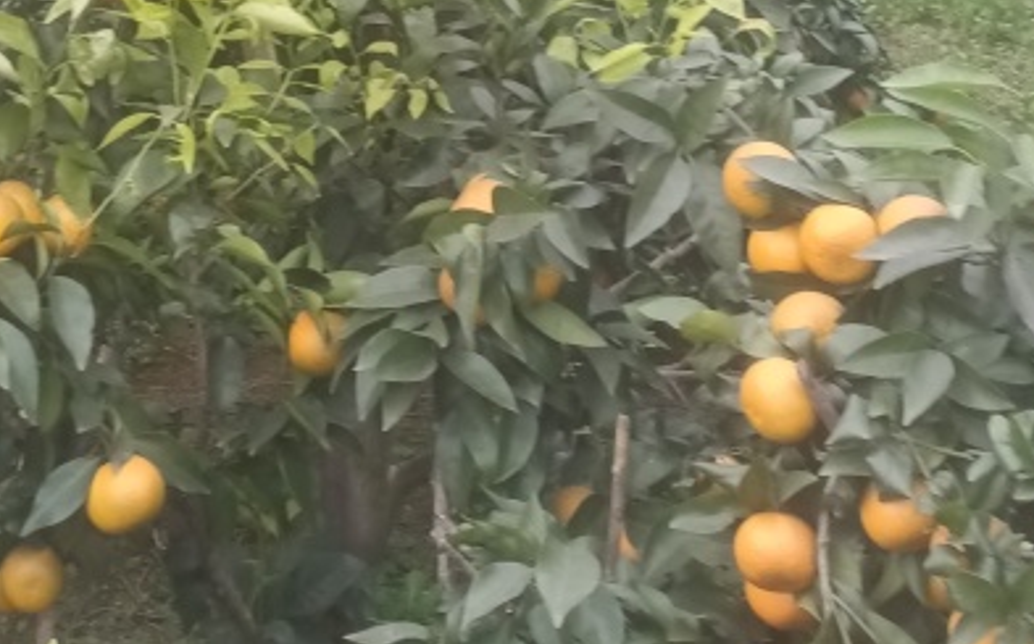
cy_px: -256
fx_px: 2028
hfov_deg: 28.1
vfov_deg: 16.8
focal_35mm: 72
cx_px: 232
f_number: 1.79
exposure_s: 1/100
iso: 350
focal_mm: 4.71
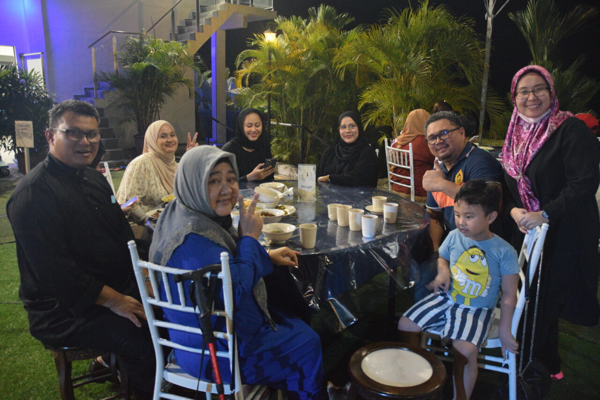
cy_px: 200
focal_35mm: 27
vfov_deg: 48.0
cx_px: 300
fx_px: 450
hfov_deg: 67.4
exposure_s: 1/60
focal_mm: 18
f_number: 3.5
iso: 5000
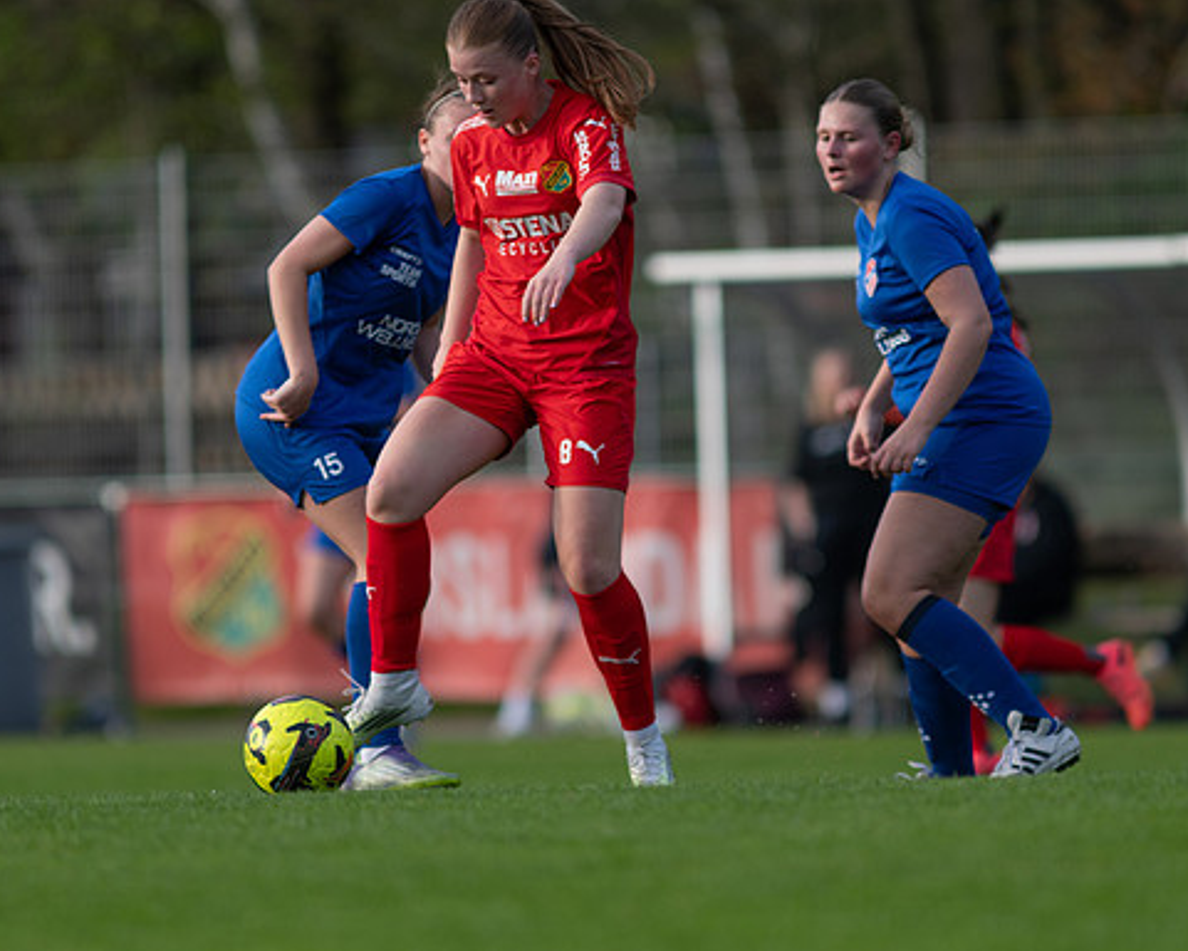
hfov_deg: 3.8
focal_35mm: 510
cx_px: 587
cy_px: 477
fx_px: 17932
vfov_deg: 3.0
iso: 180
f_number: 3.2
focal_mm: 300
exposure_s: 1/1600
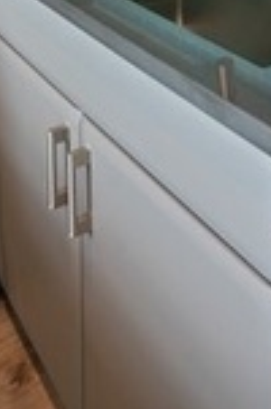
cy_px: -211
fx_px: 578
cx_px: 149
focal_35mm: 51
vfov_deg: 26.9
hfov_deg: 26.4
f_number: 8
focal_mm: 16
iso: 200
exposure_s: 1/4
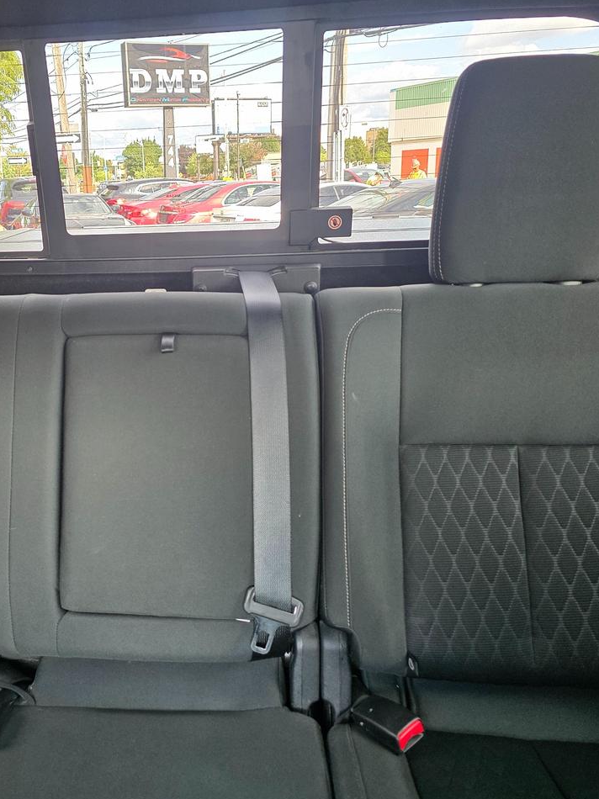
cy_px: 401
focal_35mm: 31
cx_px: 172
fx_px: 716
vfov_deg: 58.4
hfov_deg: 44.3
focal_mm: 6.3
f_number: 1.7
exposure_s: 1/180
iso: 250
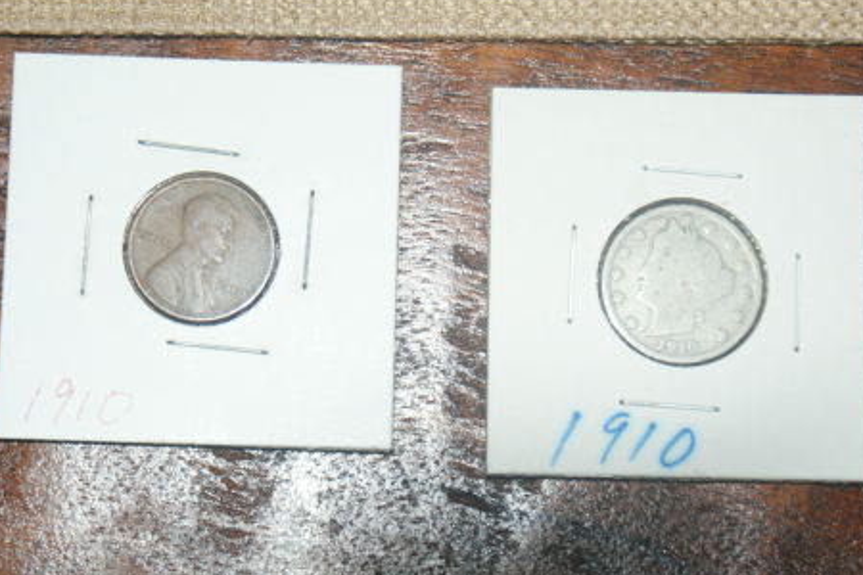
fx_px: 2397
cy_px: 308
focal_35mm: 100
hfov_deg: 20.4
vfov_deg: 13.7
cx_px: 464
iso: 400
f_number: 5.6
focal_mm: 60
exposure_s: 1/100
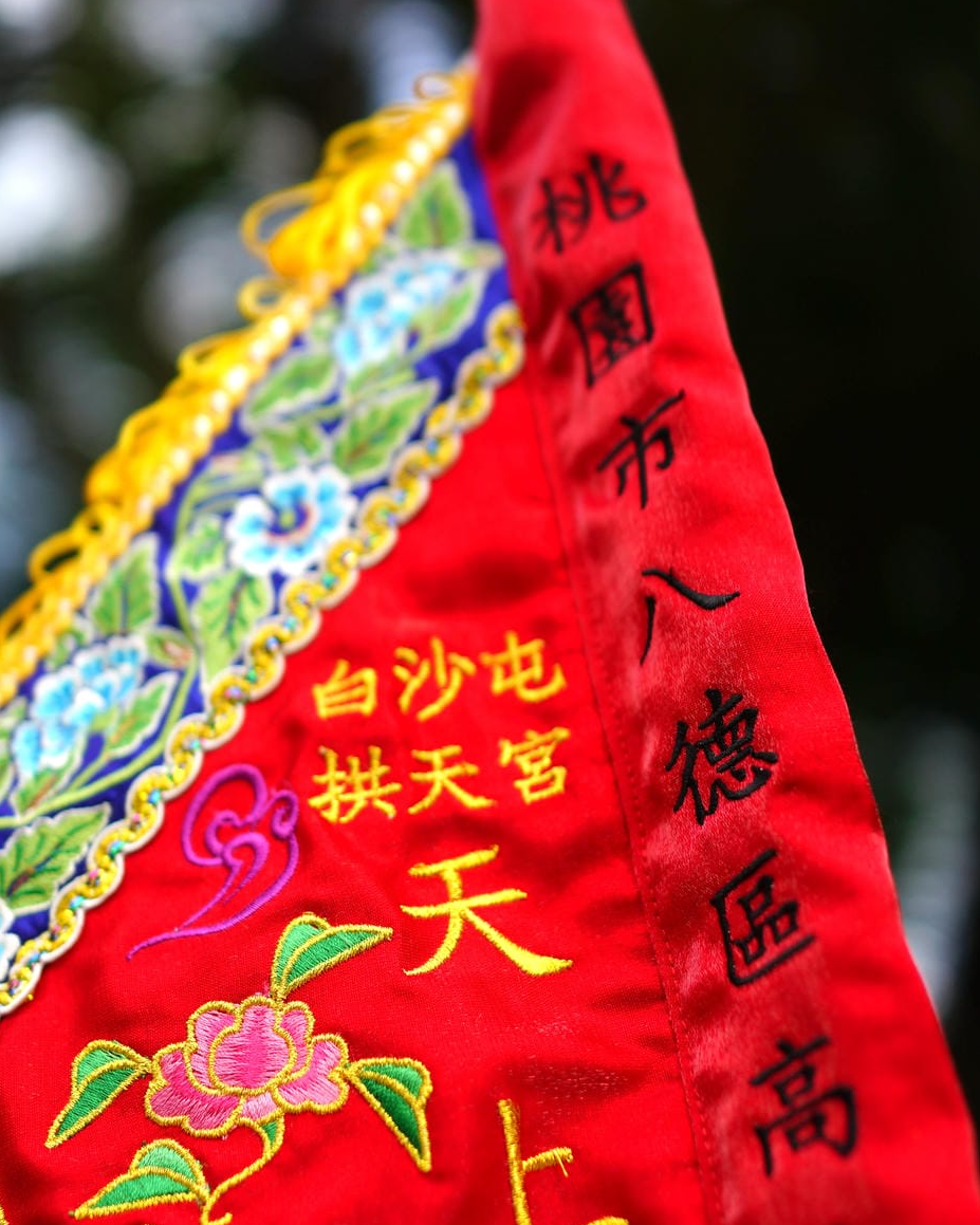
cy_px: 787
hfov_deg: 29.6
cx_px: 410
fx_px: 1849
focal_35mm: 51
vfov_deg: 36.4
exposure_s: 1/1250
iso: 250
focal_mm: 35
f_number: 2
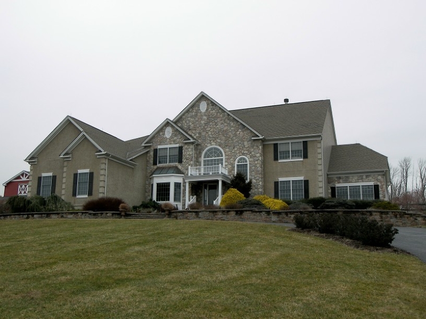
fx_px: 505
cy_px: 160
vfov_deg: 35.1
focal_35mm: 41
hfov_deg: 45.8
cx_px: 213
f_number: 3.2
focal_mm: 8.5
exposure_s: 1/200
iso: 50
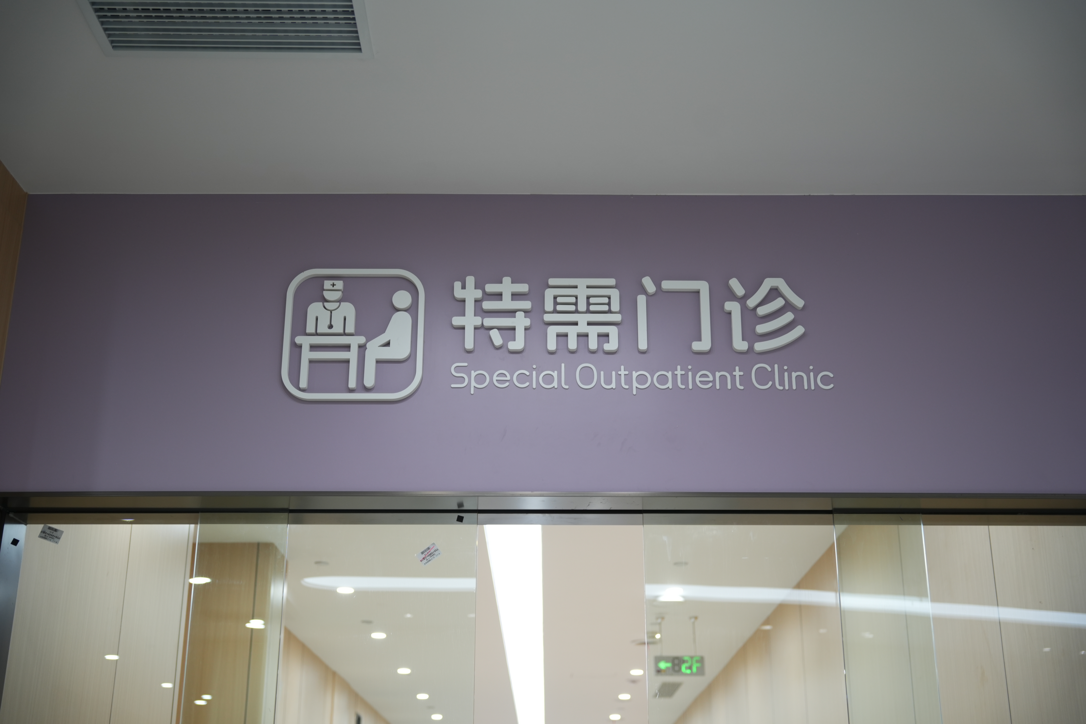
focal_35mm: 44
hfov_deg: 44.3
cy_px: 362
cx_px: 543
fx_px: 1333
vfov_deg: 30.4
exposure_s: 1/100
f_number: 2.8
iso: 400
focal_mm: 44.2
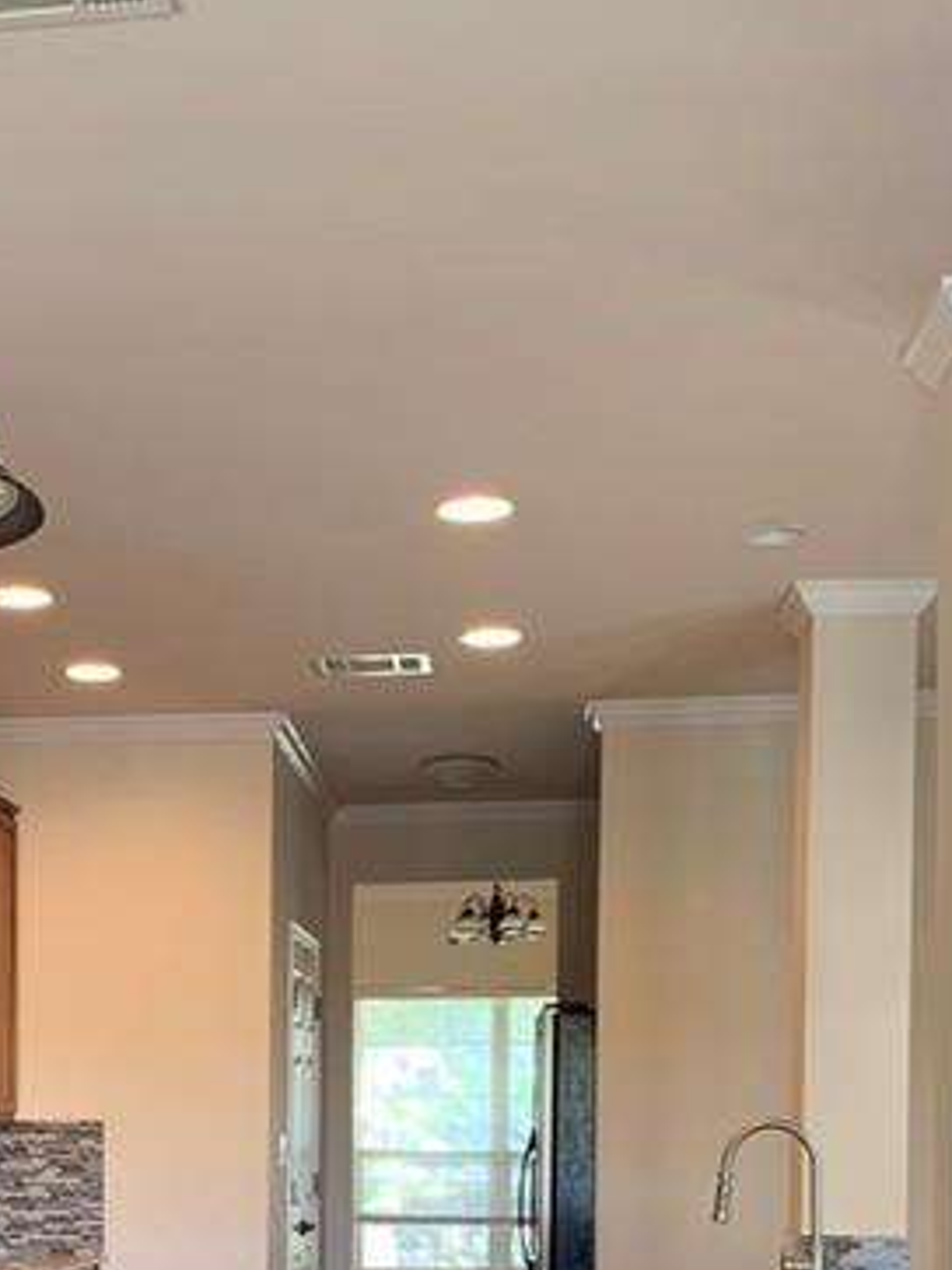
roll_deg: +0.4
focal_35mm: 55
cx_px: 238
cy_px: 1197
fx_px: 2018
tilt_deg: -0.5
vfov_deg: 32.8
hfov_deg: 26.2
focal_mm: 4.25
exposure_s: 1/60
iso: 100
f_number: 1.8
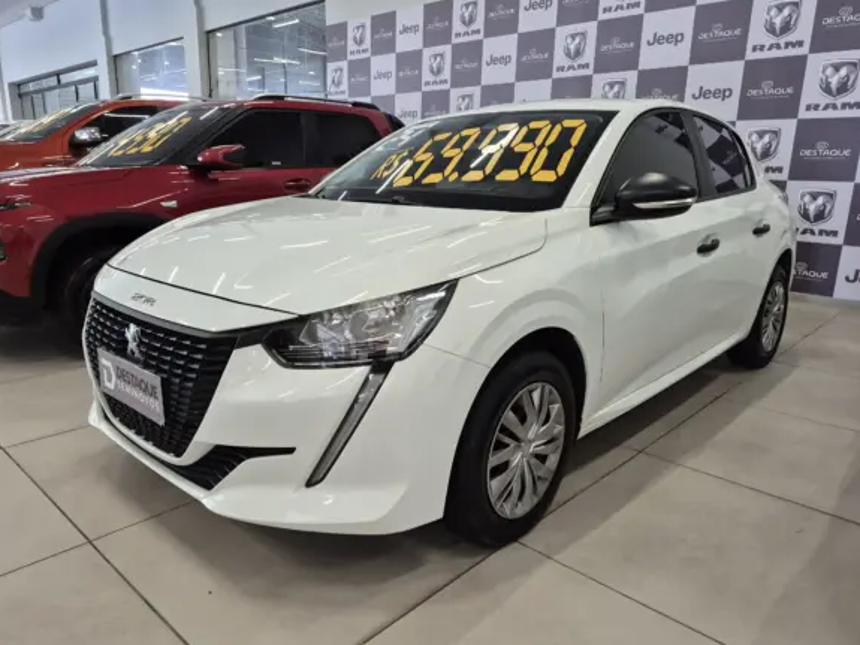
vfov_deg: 56.8
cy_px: 316
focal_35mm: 24
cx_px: 416
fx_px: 596
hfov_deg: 71.6
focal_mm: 5.4
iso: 200
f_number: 1.8
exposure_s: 1/120
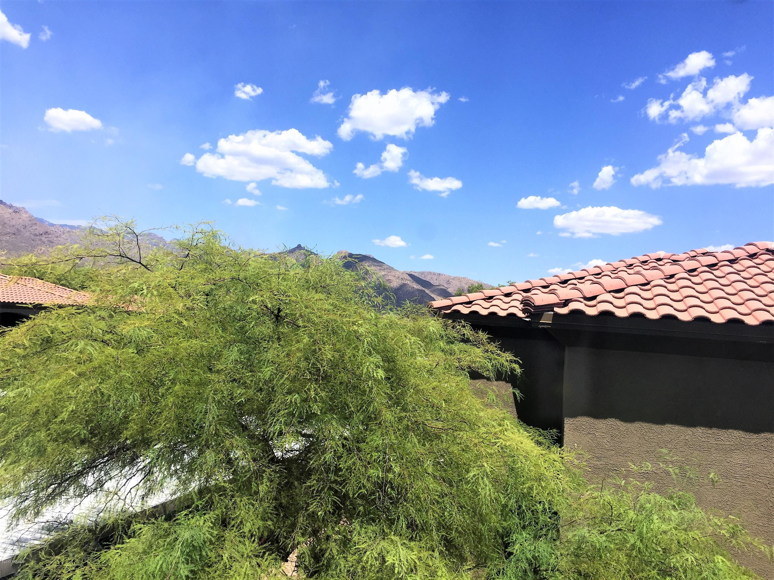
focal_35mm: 29
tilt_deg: +1.0
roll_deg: -4.2
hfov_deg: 61.7
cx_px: 387
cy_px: 290
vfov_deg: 48.2
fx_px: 648
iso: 32
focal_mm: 4.15
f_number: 2.2
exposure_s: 1/1883
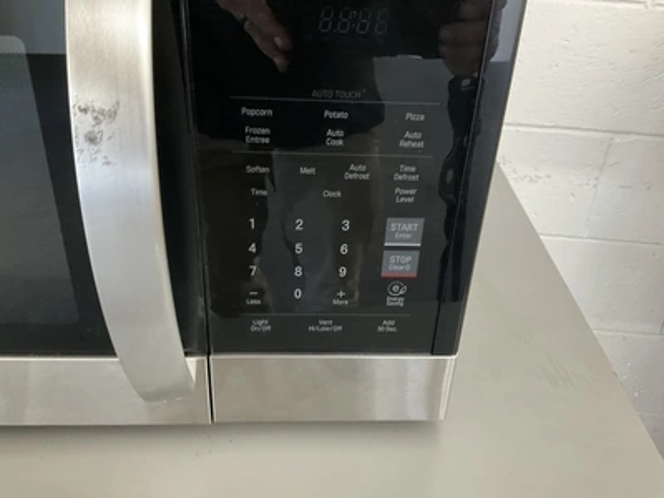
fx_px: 556
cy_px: 249
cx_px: 332
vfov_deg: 48.2
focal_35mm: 29
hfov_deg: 61.7
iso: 250
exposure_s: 1/30
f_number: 1.8
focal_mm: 3
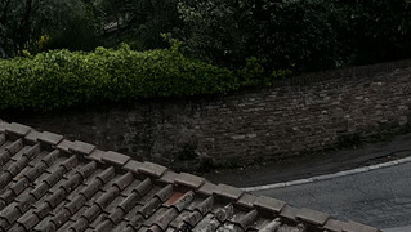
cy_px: -369
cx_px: -10
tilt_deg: +2.2
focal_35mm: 142
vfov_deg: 7.8
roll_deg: -0.3
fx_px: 1549
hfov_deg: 14.8
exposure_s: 1/3257
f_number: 1.5
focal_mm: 5.7
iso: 50
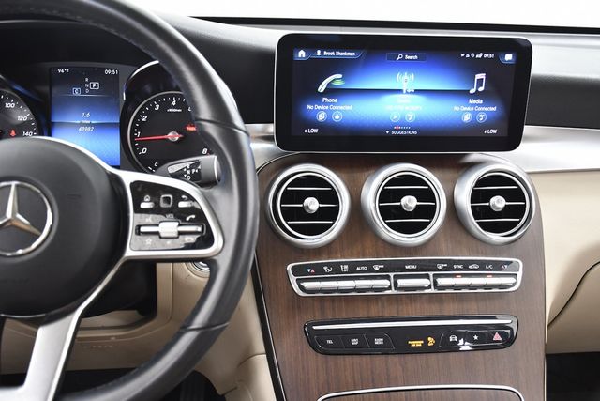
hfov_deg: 48.4
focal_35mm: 40
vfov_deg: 33.4
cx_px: 300
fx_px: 667
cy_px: 200
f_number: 4
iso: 1250
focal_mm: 27
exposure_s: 1/100
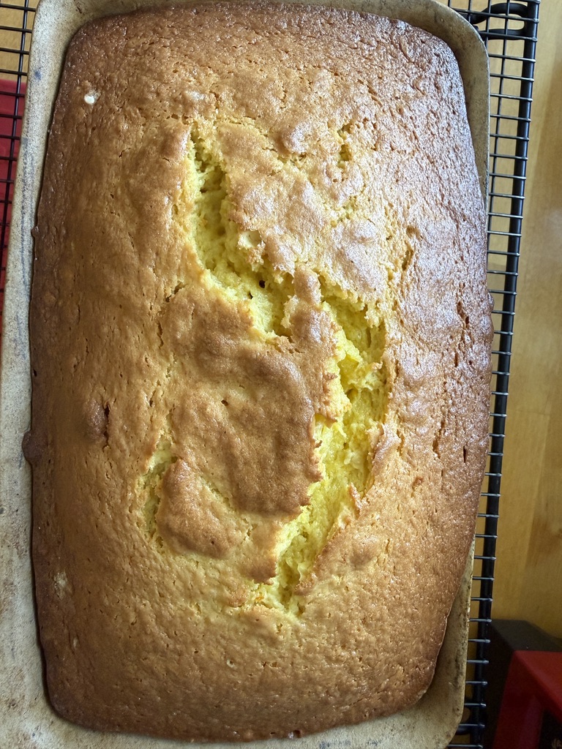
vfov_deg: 71.6
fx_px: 520
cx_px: 281
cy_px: 374
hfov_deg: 56.8
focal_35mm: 24
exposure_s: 1/99
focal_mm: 2.22
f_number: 2.2
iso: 250
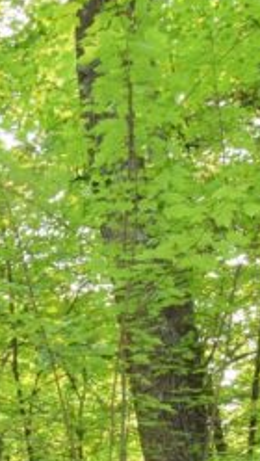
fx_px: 929
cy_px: 671
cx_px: -241
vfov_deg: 23.1
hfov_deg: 13.8
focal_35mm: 76
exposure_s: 1/80
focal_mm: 10
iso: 320
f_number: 9
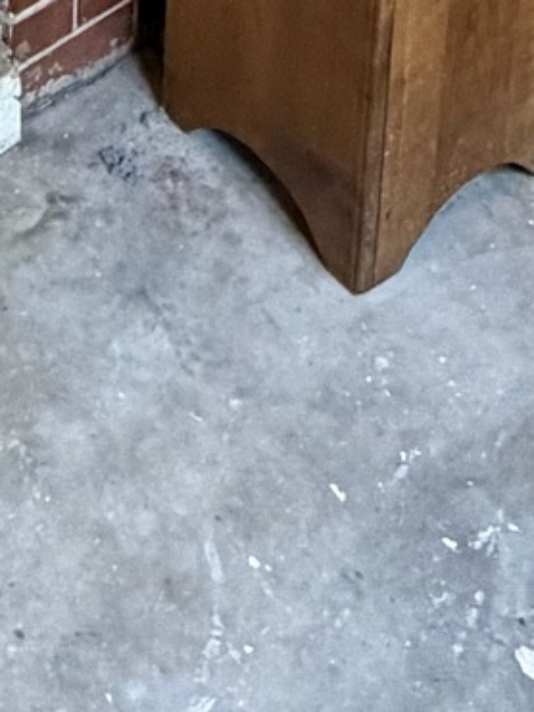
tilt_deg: -16.3
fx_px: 1790
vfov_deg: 16.1
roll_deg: +1.4
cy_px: -806
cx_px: -90
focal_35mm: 87
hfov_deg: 16.3
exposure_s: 1/60
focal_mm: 2.22
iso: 500
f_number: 2.2
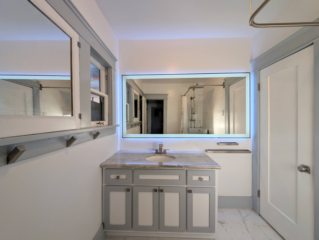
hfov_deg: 110.5
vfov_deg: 94.6
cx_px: 160
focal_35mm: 12
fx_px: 111
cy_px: 120
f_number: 1.95
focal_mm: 2.23
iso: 38
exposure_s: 1/120
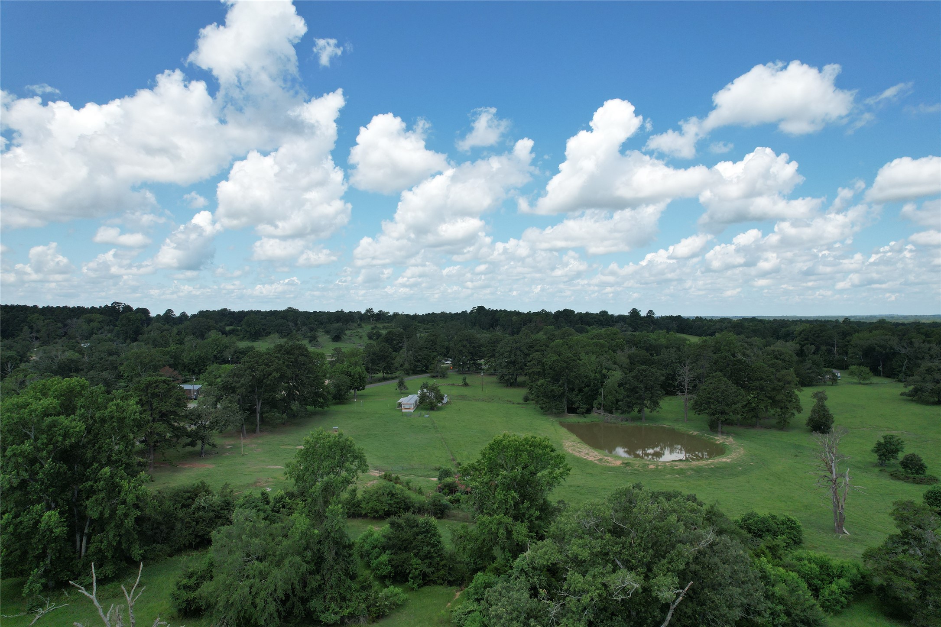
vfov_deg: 57.2
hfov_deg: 78.6
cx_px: 470
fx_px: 575
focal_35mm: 22
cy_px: 314
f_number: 2.8
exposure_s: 1/2000
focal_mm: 8.38
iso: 110
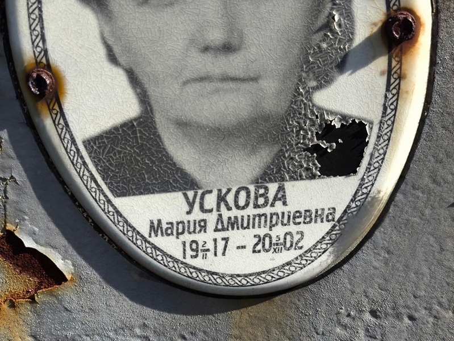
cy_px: 170
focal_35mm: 50
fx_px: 656
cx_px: 227
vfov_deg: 29.1
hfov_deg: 38.2
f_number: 1.7
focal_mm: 4.71
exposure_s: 1/690
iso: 50
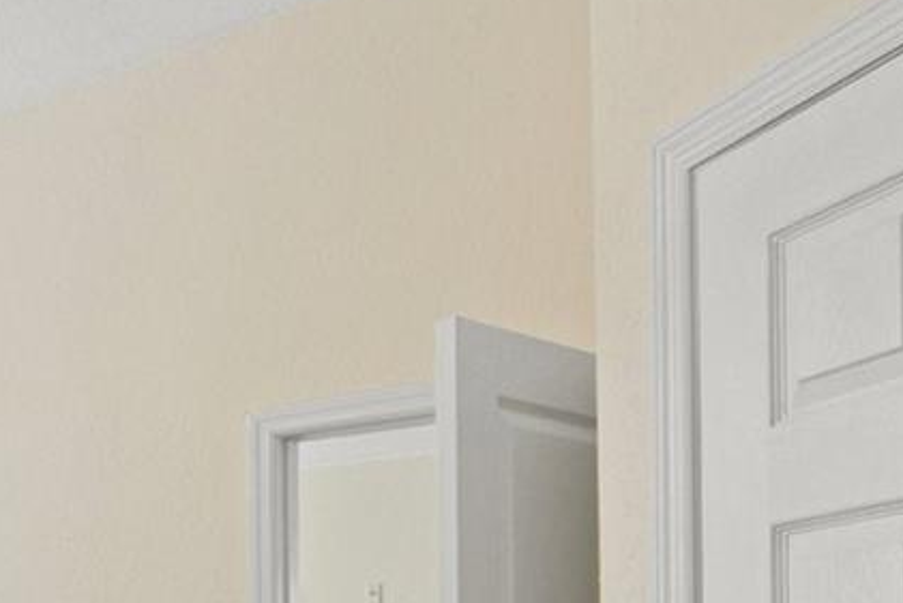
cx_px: -356
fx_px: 1430
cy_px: 734
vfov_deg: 21.9
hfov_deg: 27.4
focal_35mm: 57
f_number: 7.1
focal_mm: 10
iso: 400
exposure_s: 1/15
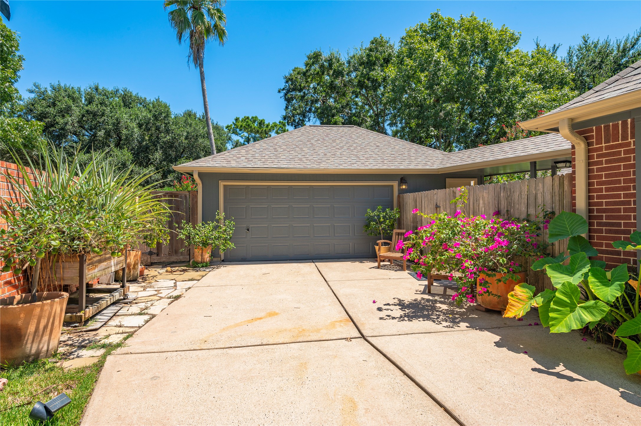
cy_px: 213
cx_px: 320
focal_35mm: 19
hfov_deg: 86.9
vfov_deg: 64.5
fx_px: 338
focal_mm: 19
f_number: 13
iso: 125
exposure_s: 1/160
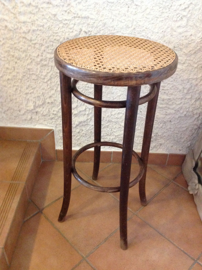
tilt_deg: -34.6
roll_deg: +0.2
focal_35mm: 35
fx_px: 273
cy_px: 135
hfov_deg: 40.6
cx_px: 101
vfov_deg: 52.7
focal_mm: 4.28
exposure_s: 1/15
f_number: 2.4
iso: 640
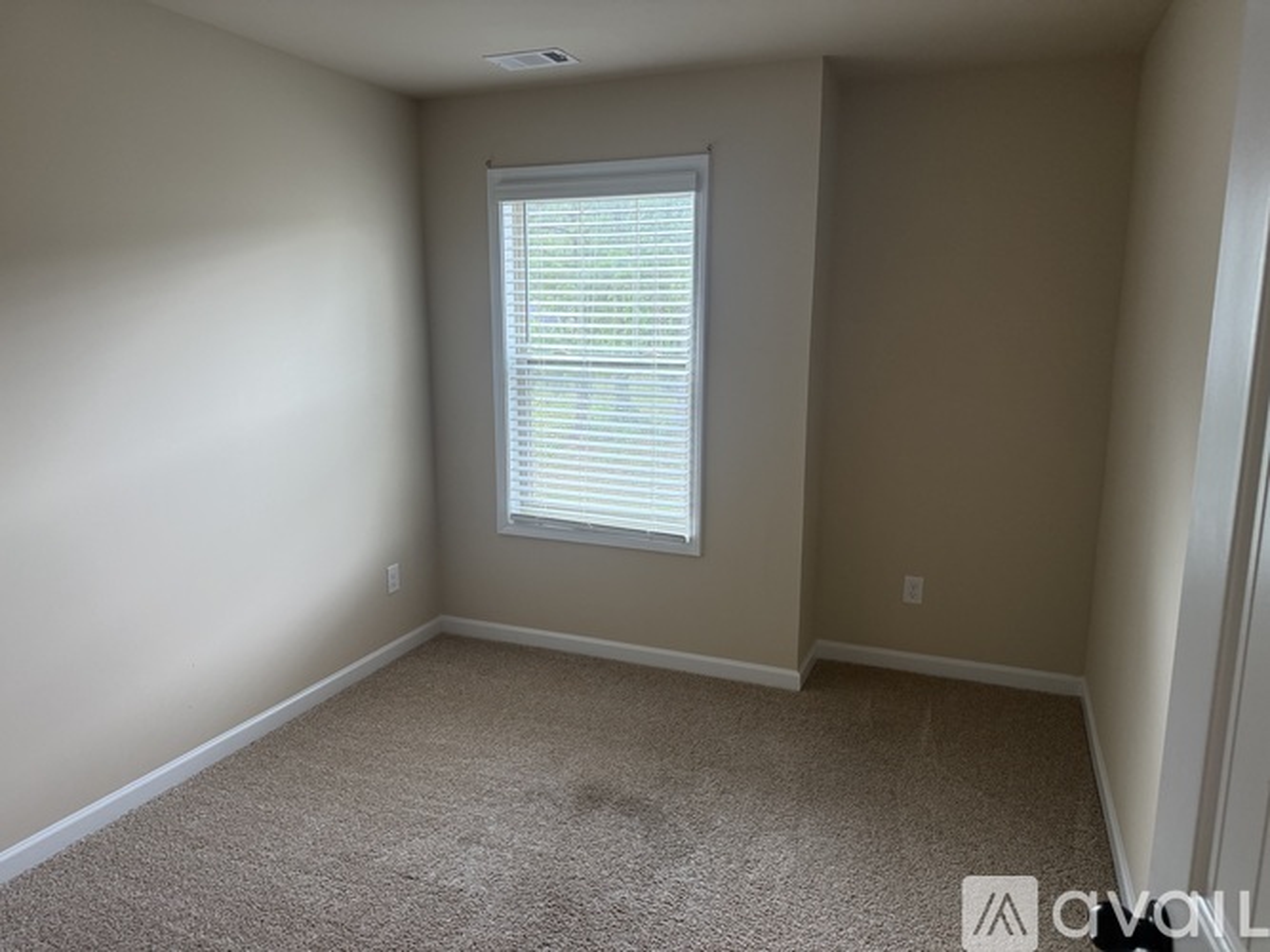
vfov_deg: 56.8
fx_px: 880
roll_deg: +0.6
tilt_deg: -9.7
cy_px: 476
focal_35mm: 24
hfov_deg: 71.6
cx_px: 635
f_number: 1.78
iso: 200
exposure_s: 1/170
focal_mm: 6.76
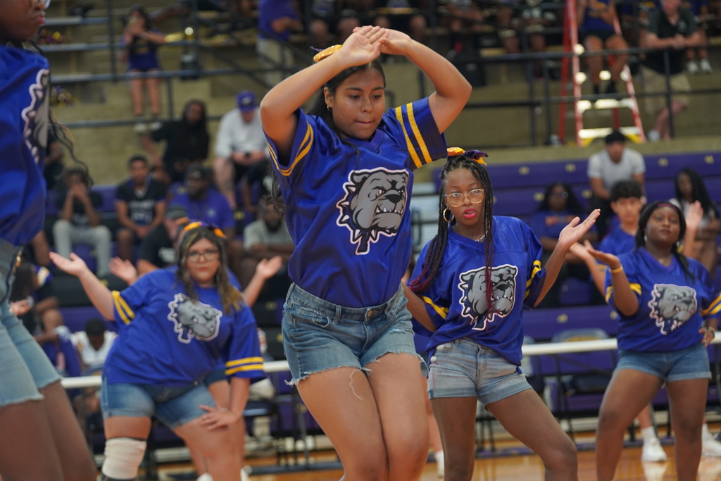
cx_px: 360
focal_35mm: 126
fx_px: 2524
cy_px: 240
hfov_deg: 16.3
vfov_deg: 10.9
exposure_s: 1/160
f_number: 4
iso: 2500
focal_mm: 126
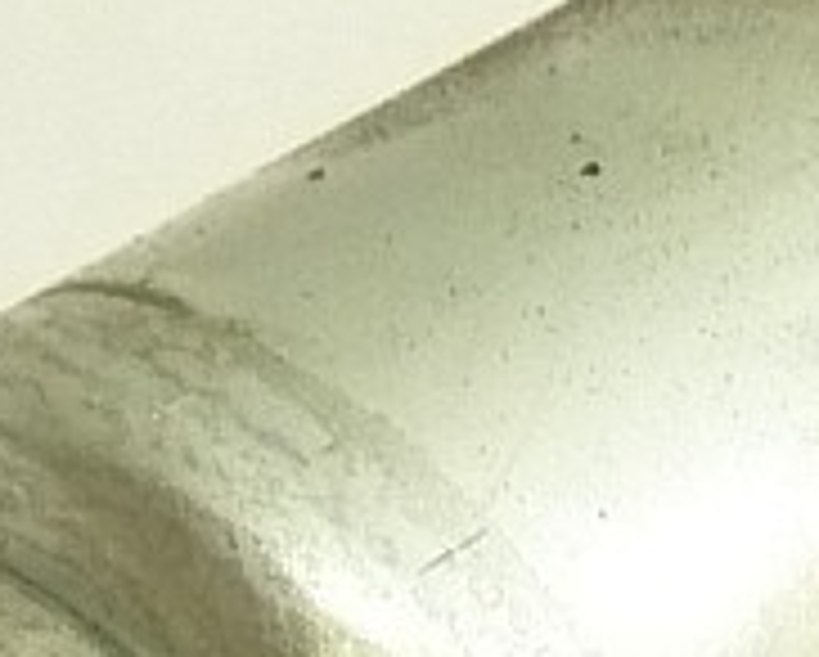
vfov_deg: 12.1
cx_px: 920
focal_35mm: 125
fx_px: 3033
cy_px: 796
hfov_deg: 15.0
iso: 200
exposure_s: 1/30
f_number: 3.3
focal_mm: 4.1
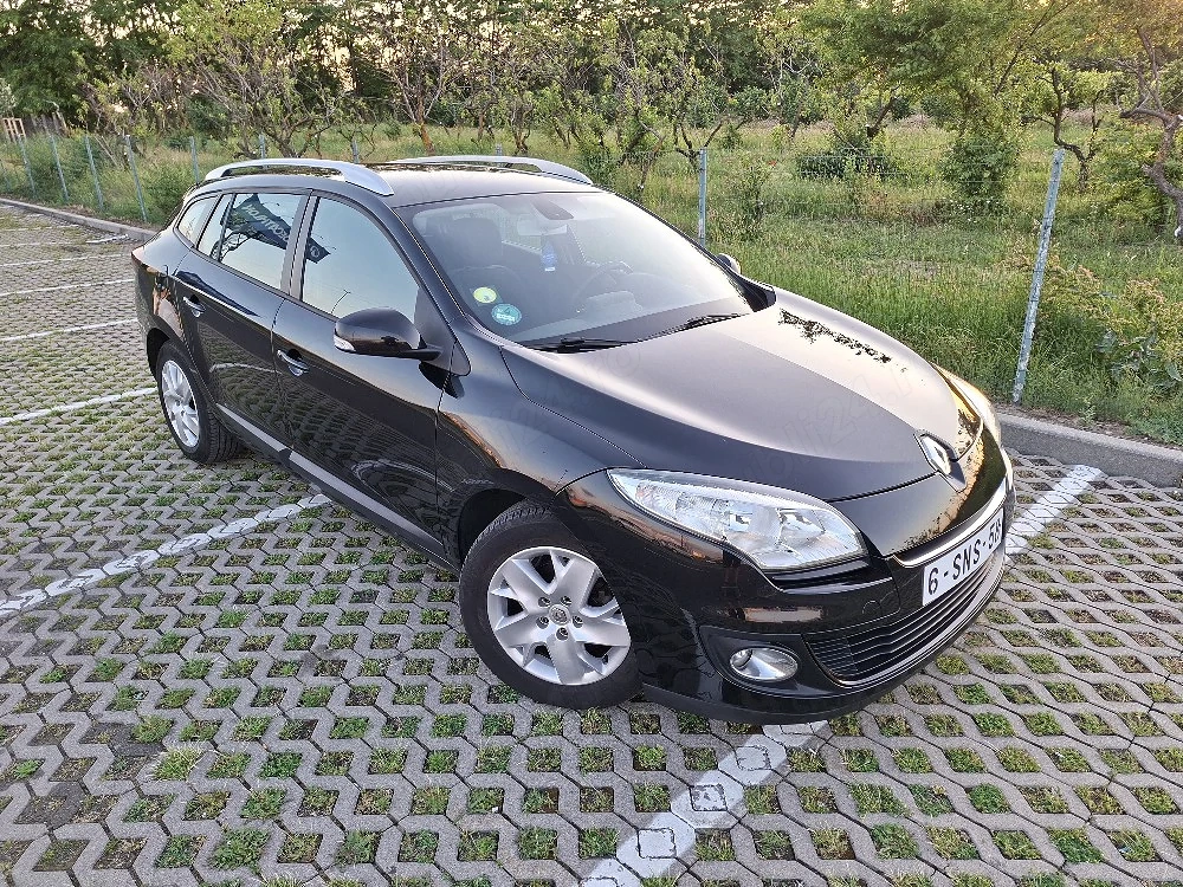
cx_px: 592
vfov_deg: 58.9
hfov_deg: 73.9
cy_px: 444
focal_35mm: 23
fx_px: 786
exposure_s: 1/100
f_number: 1.8
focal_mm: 5.54
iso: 64
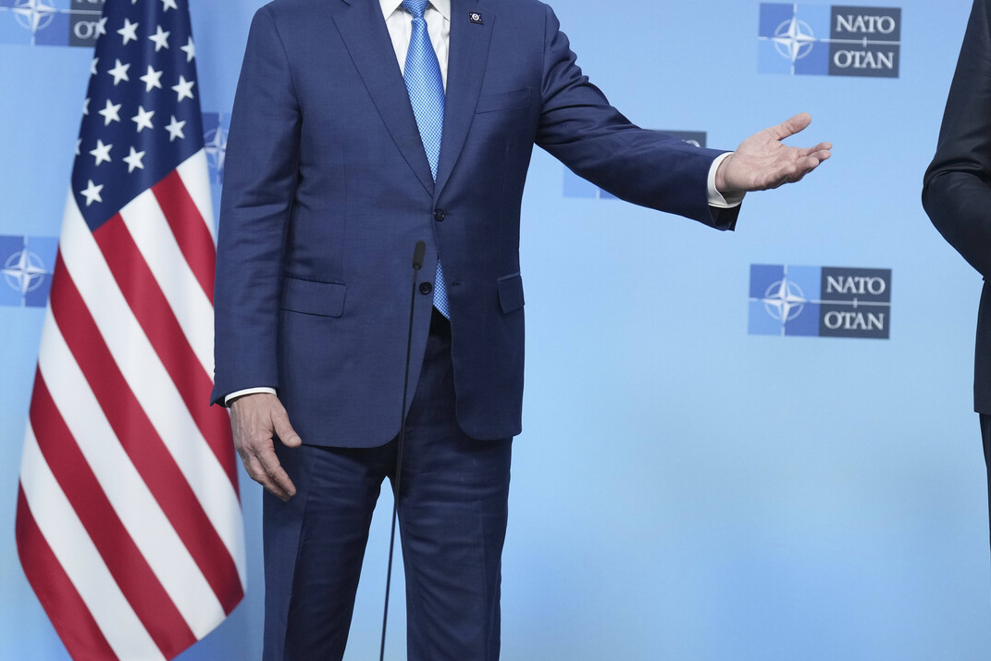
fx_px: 3743
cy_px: 196
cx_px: 680
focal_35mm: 136
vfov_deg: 10.1
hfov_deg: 15.0
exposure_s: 1/400
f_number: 3.5
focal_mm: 91
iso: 2500
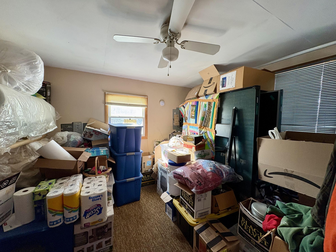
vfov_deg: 85.7
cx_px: 168
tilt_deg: -1.9
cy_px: 126
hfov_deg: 102.1
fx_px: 136
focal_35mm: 14
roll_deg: -2.1
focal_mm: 2.22
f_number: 2.2
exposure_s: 1/99
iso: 160
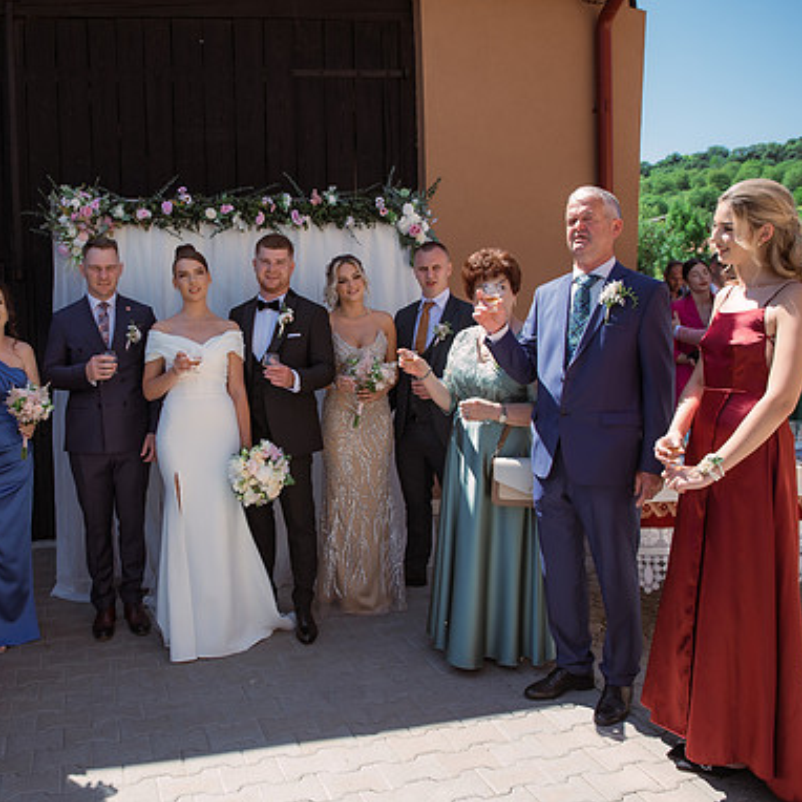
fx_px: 813
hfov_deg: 51.7
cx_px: 277
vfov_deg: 52.5
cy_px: 404
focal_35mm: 31
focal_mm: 24
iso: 320
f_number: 4
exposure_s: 1/800
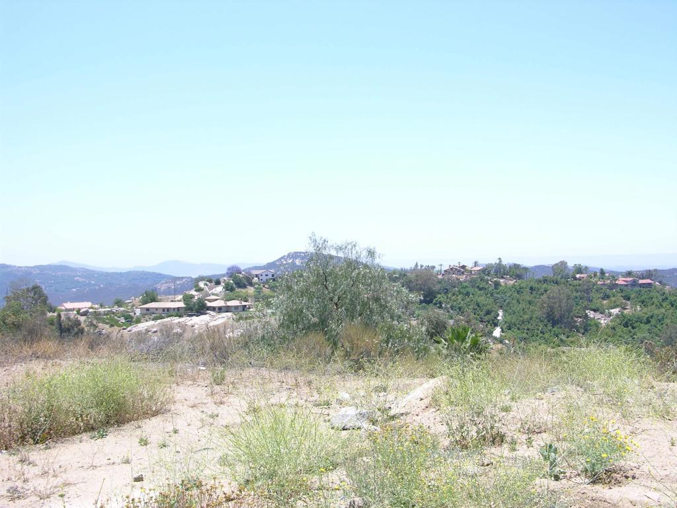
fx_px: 685
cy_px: 254
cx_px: 338
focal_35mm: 35
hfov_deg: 52.6
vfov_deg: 40.7
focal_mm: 8.9
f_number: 5.6
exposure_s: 1/206
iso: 50
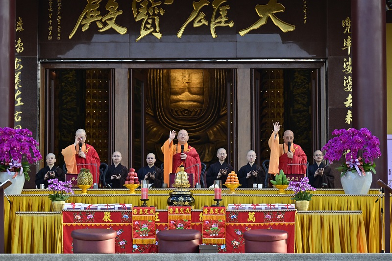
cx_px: 196
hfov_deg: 13.7
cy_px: 130
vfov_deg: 9.1
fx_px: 1633
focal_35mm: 150
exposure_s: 1/400
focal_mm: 150
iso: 500
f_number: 7.1
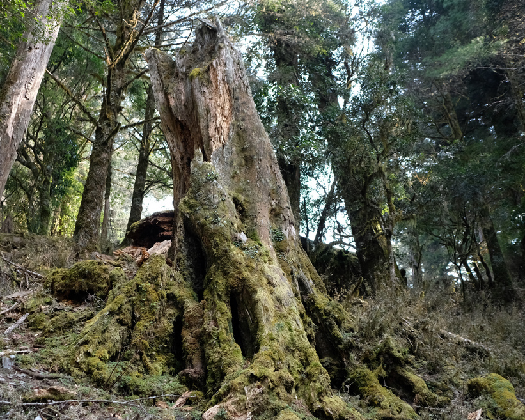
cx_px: 228
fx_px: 622
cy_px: 212
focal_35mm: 40
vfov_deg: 37.3
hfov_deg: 45.7
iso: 2000
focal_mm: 23
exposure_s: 1/2000
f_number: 2.8
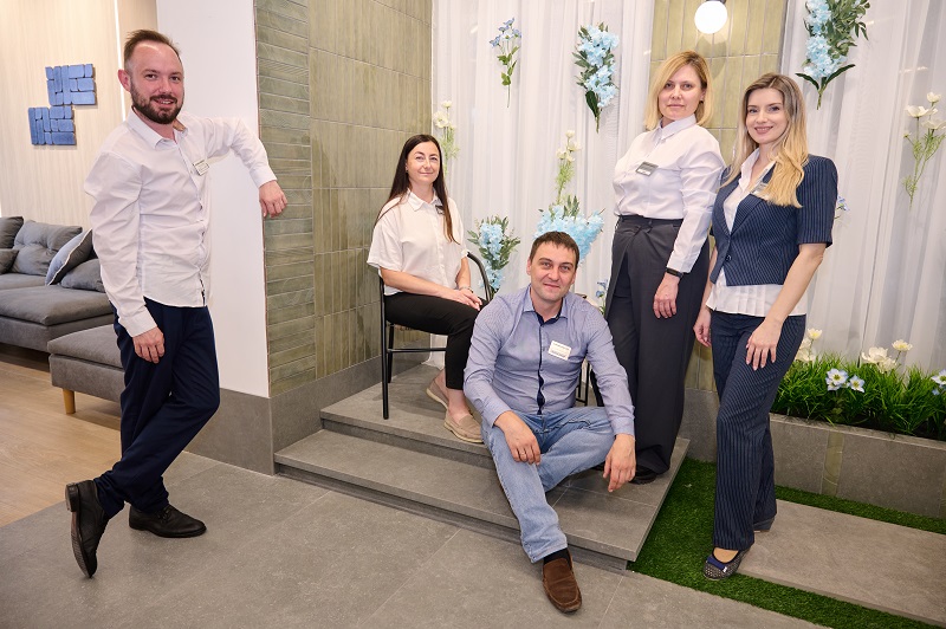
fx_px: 630
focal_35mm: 24
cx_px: 473
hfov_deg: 73.8
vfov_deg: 53.1
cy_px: 314
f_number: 4
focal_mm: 24
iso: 640
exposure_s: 1/200
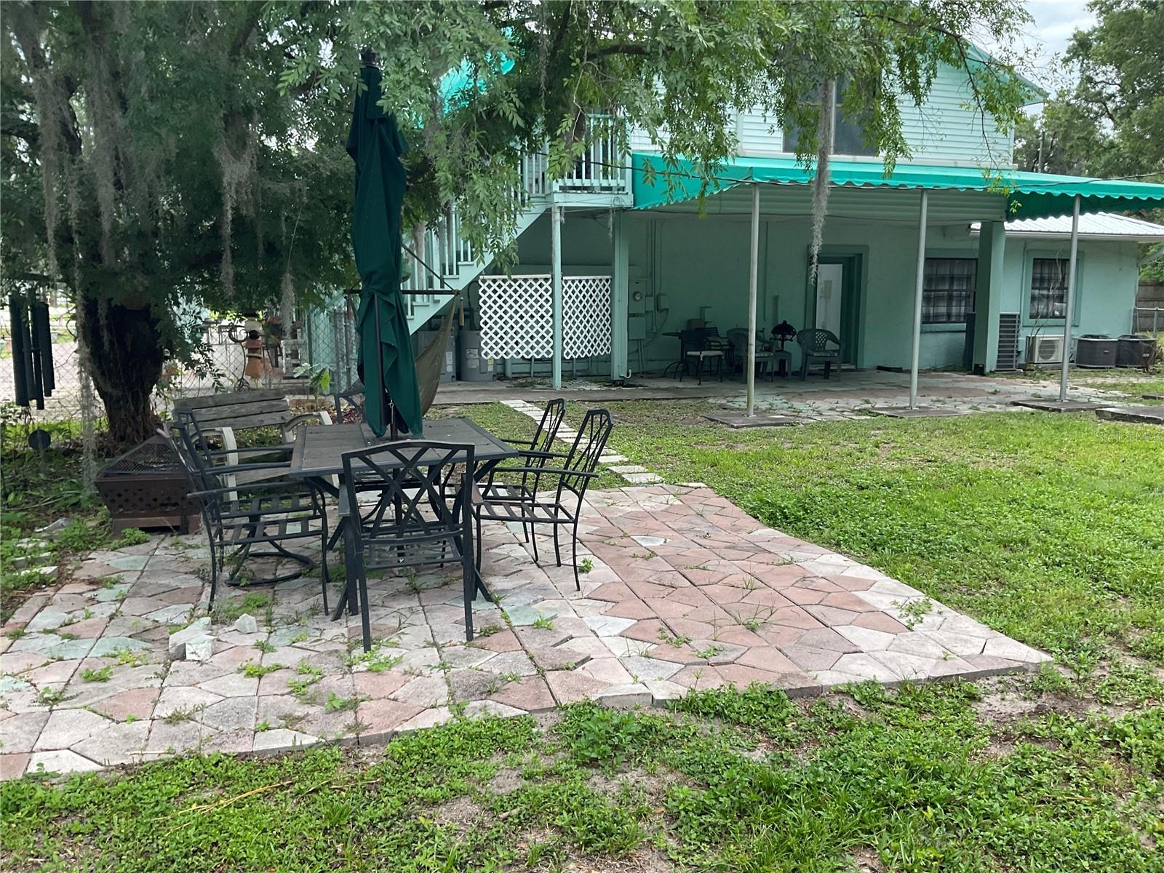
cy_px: 436
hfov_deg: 61.7
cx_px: 582
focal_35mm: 29
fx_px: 975
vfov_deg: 48.2
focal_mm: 3
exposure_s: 1/120
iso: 64
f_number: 1.8
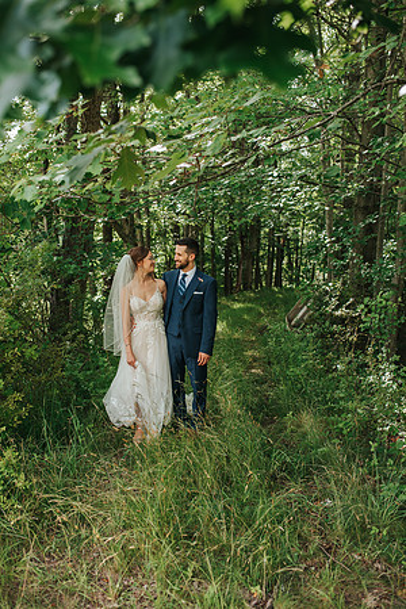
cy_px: 304
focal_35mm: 35
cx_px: 203
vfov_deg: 54.4
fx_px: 592
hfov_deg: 37.9
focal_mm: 35
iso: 640
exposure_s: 1/800
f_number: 3.2
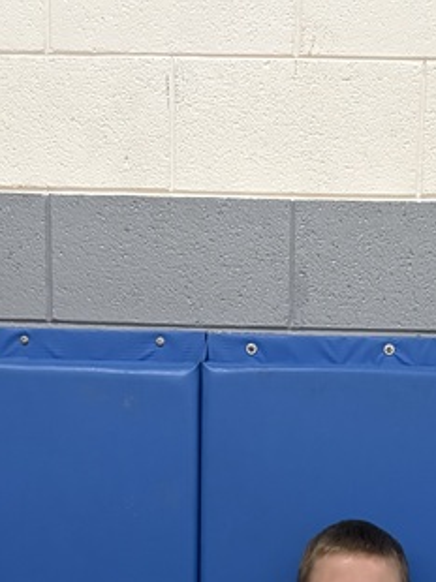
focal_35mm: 86
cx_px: 359
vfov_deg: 18.9
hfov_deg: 17.0
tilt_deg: -11.4
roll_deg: -2.2
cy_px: 959
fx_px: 1446
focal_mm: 5.96
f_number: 1.6
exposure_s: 1/60
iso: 320
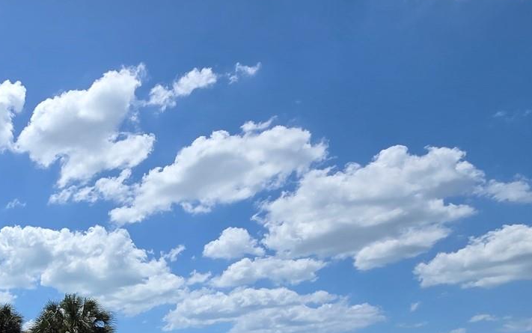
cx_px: -19
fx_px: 450
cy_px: 418
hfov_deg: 48.3
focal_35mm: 31
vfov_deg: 32.2
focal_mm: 2.2
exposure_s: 1/3598
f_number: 1.9
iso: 40
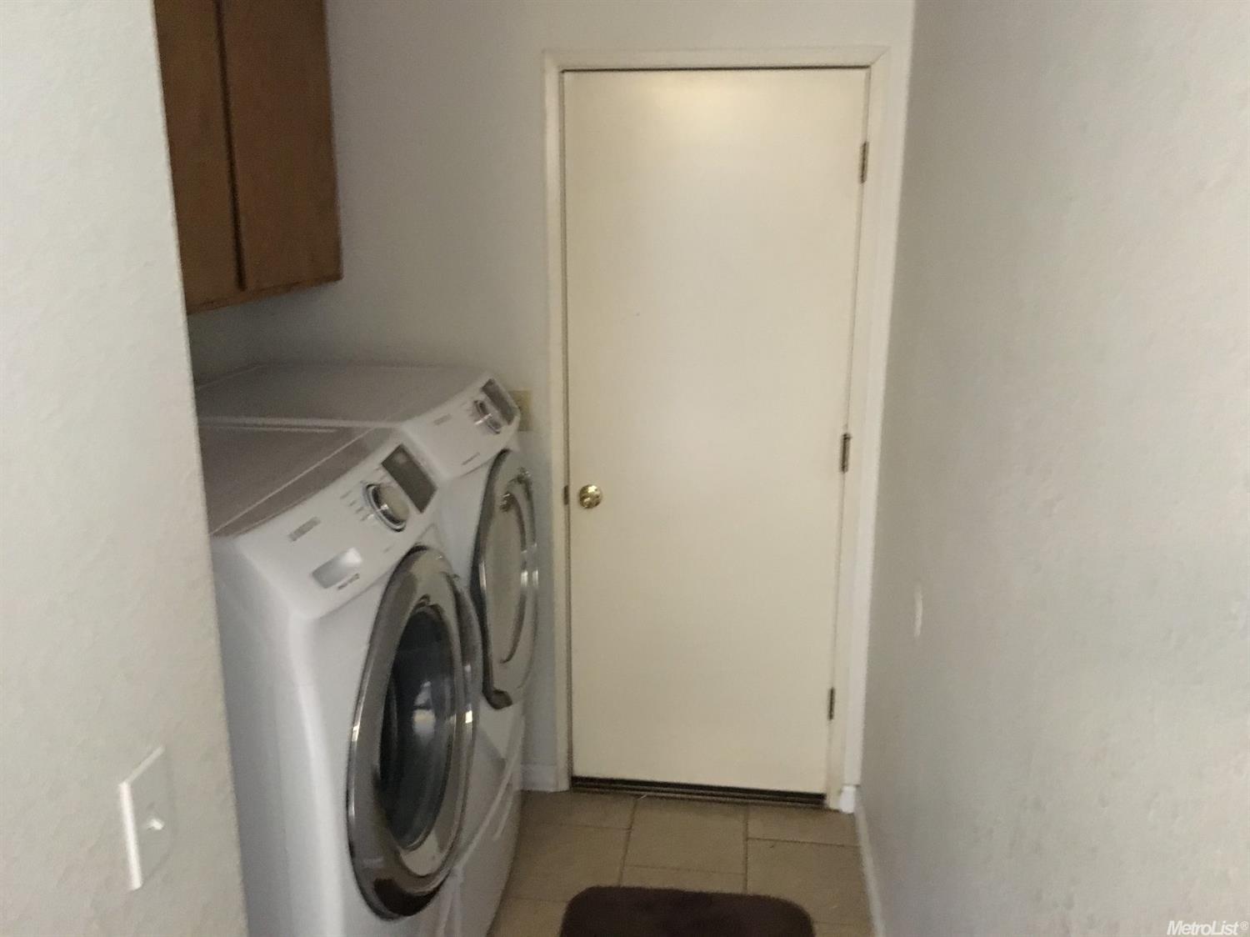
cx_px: 625
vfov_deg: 48.2
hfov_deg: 61.7
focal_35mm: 29
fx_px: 1047
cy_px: 468
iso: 500
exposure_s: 1/15
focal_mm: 4.15
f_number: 2.2
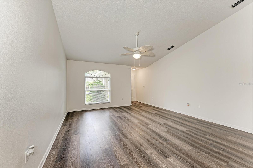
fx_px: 98
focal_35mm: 14
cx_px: 126
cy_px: 84
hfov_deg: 104.3
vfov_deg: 81.2
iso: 100
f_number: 7.1
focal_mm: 14
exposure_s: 1/8
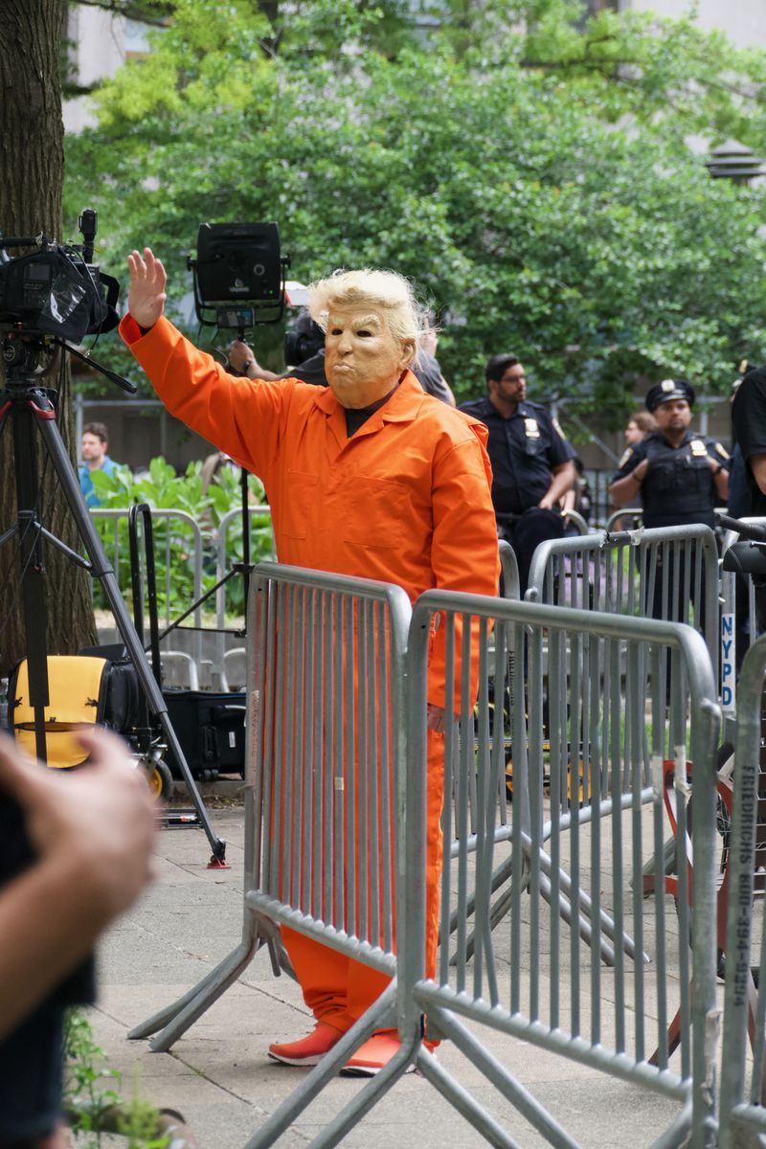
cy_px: 574
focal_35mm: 200
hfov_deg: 6.9
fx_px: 6383
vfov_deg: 10.3
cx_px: 383
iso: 1000
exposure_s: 1/200
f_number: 4
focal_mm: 73
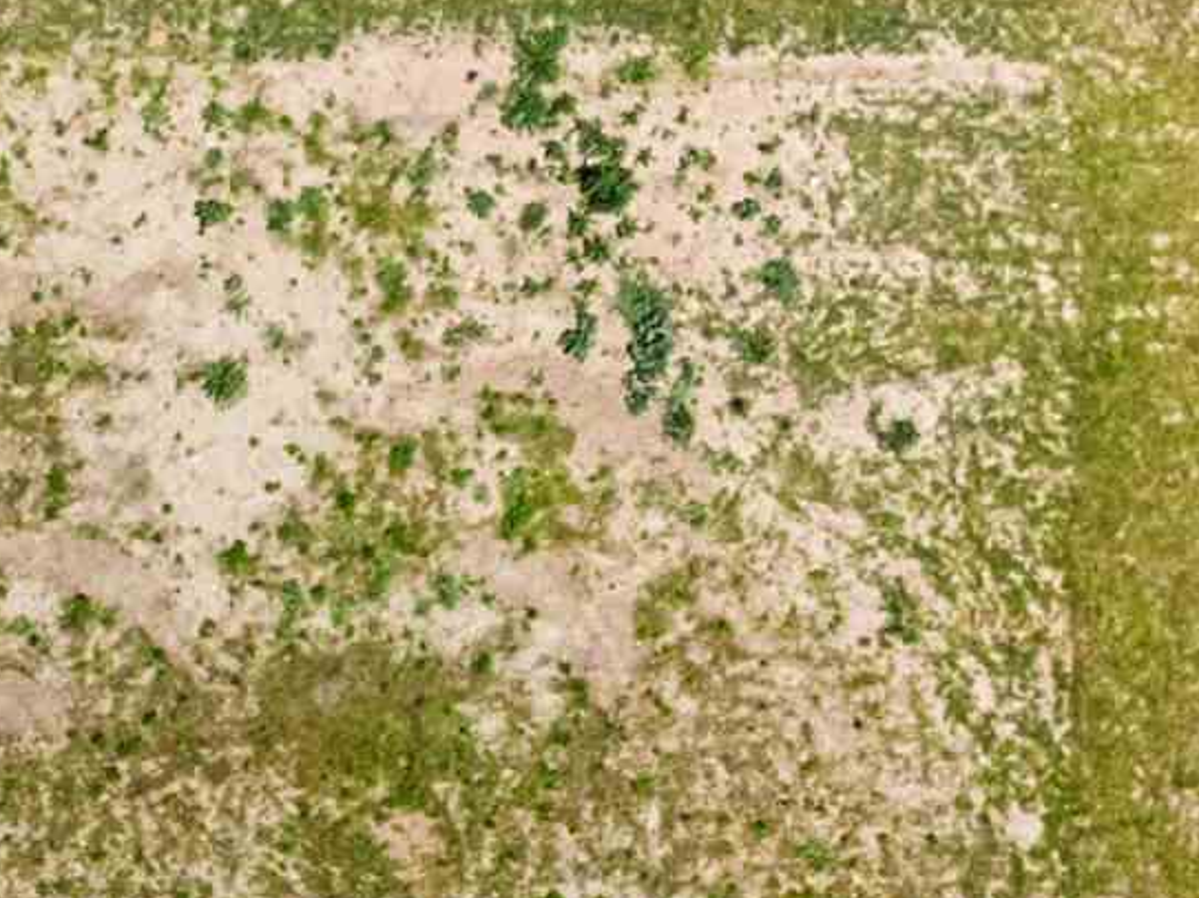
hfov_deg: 13.0
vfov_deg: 10.7
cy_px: 1031
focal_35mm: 136
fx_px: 4709
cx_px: -1026
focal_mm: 12.29
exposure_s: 1/1250
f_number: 6.3
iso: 200
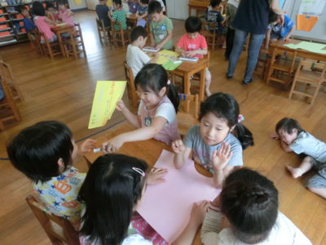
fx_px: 226
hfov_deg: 71.6
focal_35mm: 24
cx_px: 163
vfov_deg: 56.8
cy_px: 122
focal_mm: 4.24
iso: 800
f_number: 3
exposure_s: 1/640
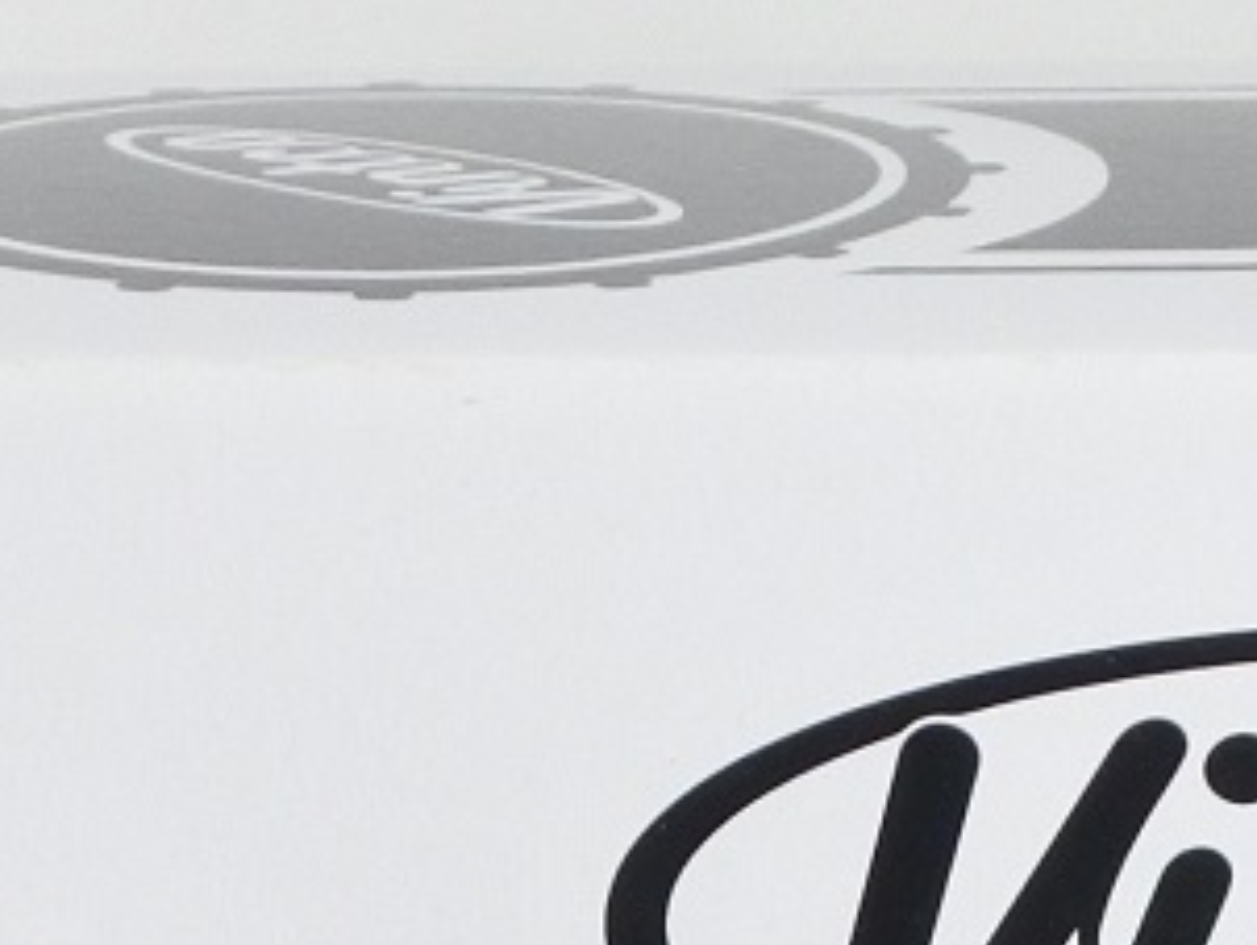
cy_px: 2306
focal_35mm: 216
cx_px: 233
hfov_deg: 9.1
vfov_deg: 6.5
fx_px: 7850
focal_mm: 14.7
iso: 560
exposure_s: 1/125
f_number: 4.2
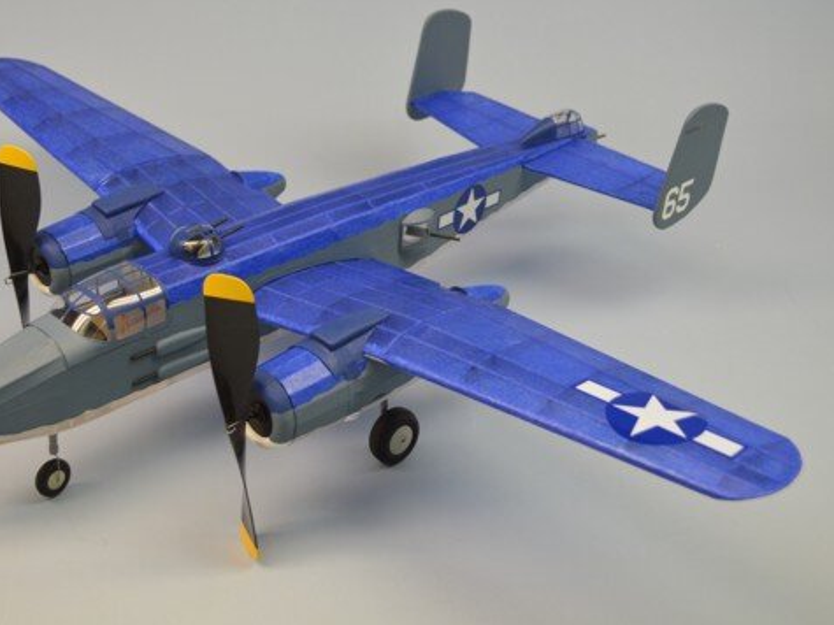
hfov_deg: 37.4
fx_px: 1228
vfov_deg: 28.5
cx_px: 356
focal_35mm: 51
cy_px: 277
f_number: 5.6
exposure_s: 1/125
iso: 400
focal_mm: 28
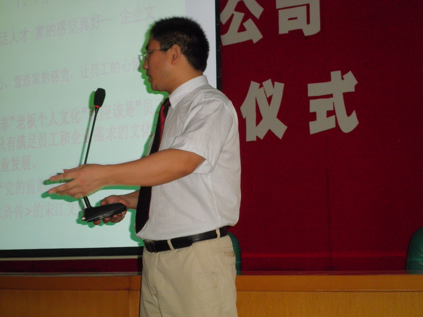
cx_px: 212
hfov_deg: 26.7
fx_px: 892
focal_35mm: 73
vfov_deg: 20.2
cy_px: 158
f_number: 4.4
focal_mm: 13
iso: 400
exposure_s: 1/80
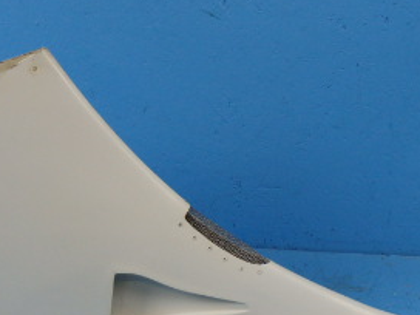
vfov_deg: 22.1
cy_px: 90
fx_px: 801
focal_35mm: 66
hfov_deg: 29.4
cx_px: 184
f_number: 3.9
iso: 200
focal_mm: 5
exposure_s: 1/40
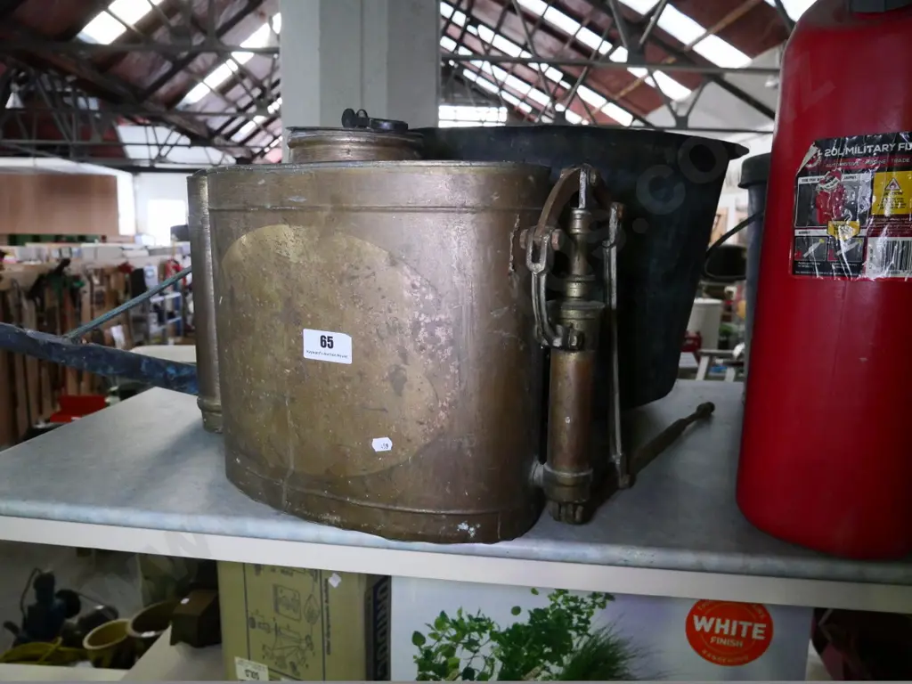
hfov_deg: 71.6
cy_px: 342
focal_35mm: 24
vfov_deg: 56.8
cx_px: 456
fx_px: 632
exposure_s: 1/400
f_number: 3.5
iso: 3200
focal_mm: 12
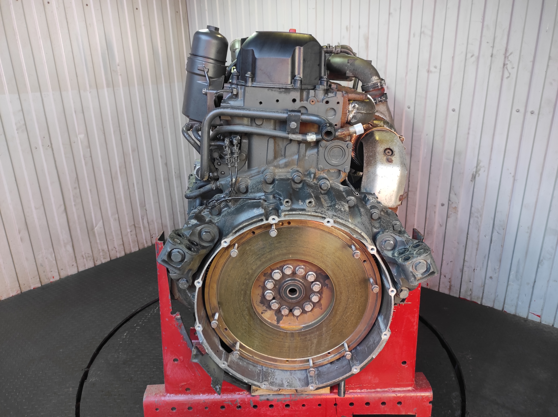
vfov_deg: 54.8
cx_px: 279
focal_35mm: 25
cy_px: 208
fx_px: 403
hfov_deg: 69.4
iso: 139
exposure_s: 1/50
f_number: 1.89
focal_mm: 5.43
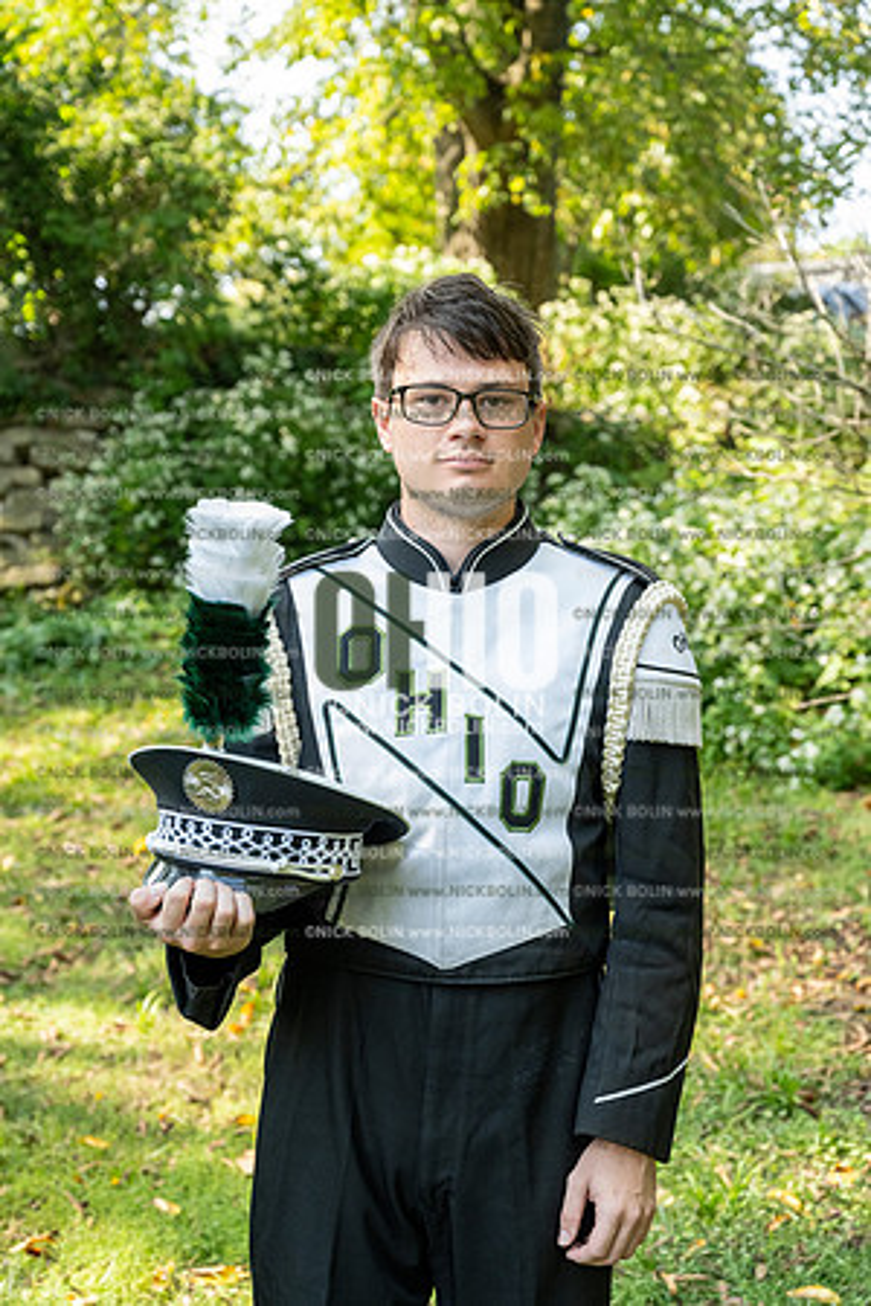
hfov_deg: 24.6
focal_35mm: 55
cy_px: 653
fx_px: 1996
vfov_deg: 36.2
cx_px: 436
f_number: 5
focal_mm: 55
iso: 1250
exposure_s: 1/800
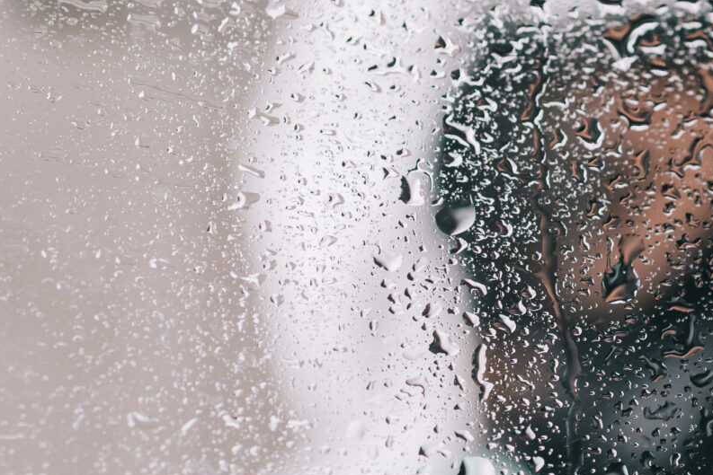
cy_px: 378
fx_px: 2238
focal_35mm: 113
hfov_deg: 17.5
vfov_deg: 12.1
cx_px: 775
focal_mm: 35
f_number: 4
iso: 400
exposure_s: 1/200
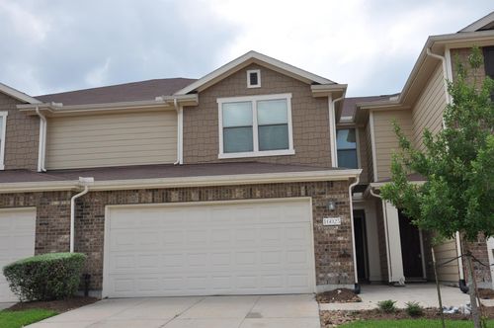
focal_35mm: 39
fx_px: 534
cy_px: 164
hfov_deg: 49.6
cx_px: 247
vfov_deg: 34.1
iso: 200
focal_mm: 26
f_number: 11
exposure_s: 1/200
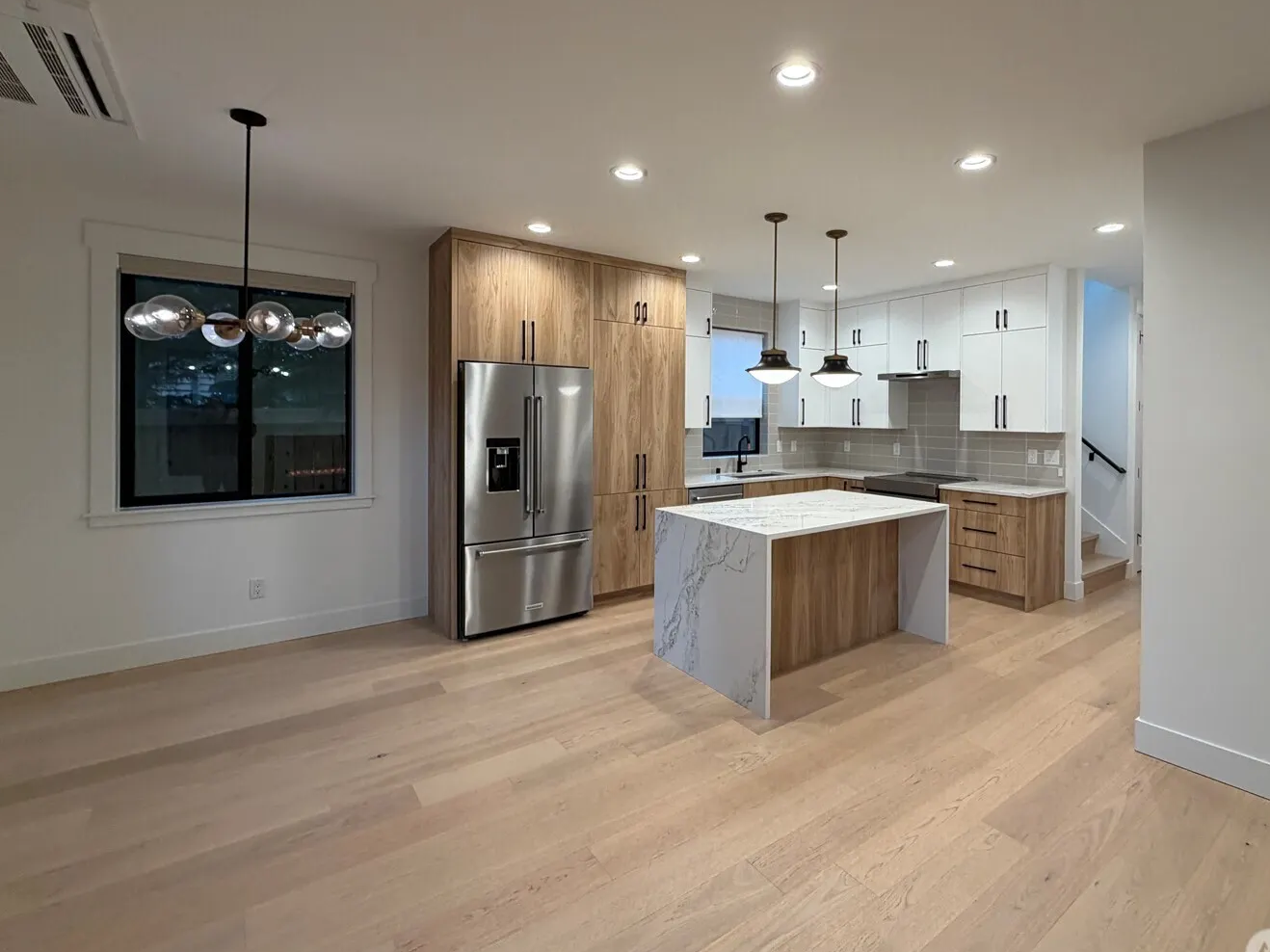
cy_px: 415
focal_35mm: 17
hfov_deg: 90.5
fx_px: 624
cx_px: 725
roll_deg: -0.9
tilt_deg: +0.7
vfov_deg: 74.4
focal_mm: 2.22
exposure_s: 1/60
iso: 160
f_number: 2.2
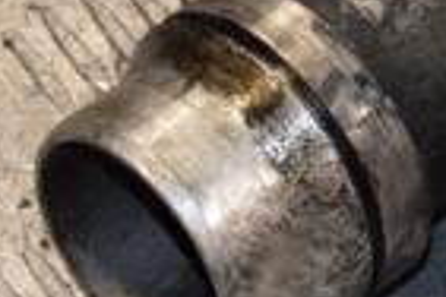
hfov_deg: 4.9
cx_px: 569
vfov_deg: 3.3
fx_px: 5228
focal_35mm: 422
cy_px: 32
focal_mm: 66
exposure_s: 1/200
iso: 800
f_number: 5.6
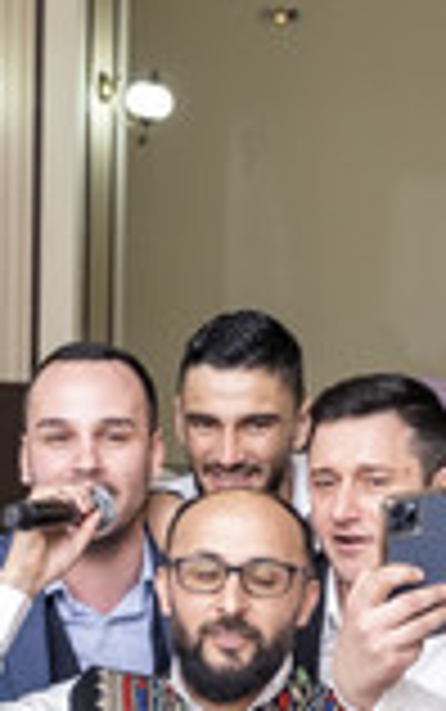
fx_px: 2562
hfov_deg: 9.9
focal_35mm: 132
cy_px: 655
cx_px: 230
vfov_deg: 15.6
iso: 1250
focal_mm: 21.3
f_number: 2.8
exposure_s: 1/160
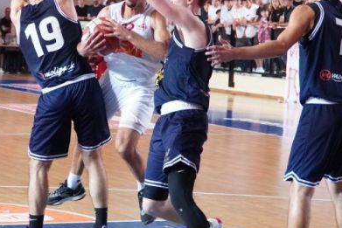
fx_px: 1312
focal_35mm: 138
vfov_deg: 9.9
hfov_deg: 14.8
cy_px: 79
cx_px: 106
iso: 5000
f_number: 4
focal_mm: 45
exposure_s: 1/500
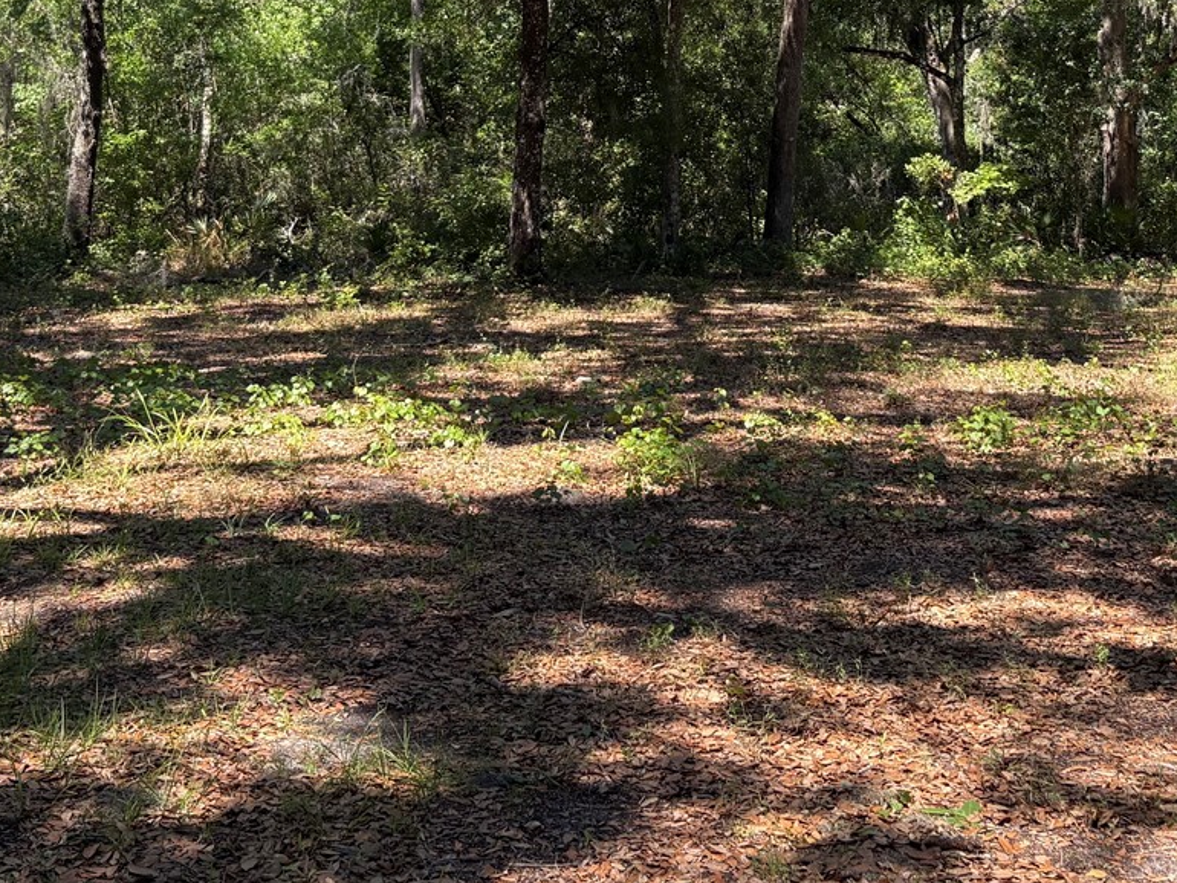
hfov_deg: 35.5
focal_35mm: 54
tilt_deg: +5.9
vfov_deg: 25.5
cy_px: -27
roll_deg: -0.9
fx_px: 1837
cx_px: 621
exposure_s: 1/739
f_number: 1.6
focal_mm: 5.96
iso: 64
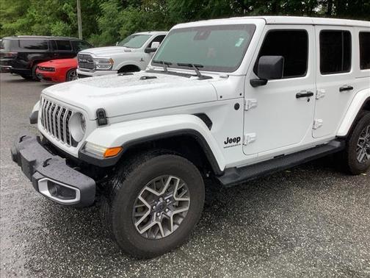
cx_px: 185
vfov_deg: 45.4
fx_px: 331
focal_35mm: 31
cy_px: 139
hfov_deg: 58.4
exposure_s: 1/222
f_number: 2.4
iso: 25
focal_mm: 3.3
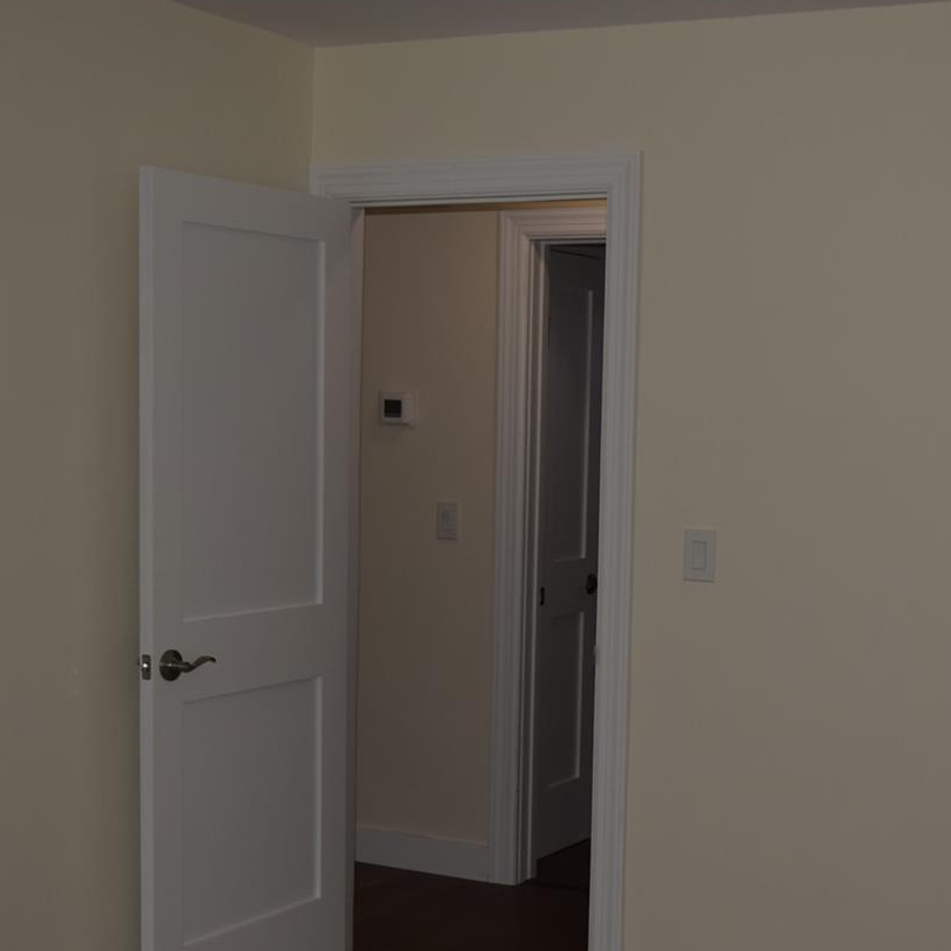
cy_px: 618
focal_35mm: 58
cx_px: 588
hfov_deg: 29.4
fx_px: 1803
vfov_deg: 29.4
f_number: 3.5
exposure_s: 1/200
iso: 100
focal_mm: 18
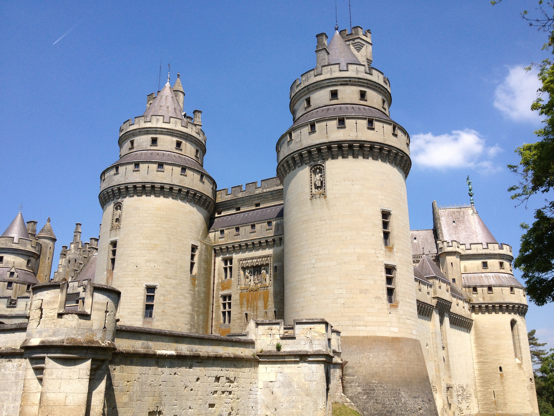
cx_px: 277
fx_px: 560
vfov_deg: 40.7
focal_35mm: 35
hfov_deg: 52.6
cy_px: 208
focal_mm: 4.28
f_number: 2.4
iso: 50
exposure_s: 1/1623
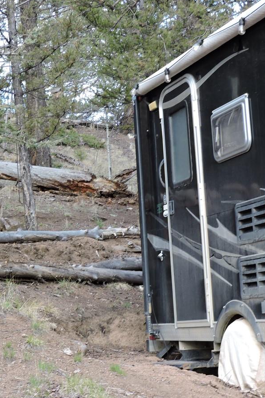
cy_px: 213
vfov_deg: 23.1
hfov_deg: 15.1
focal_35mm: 88
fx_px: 971
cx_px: -44
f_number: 3.5
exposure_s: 1/60
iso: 100
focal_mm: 8.4
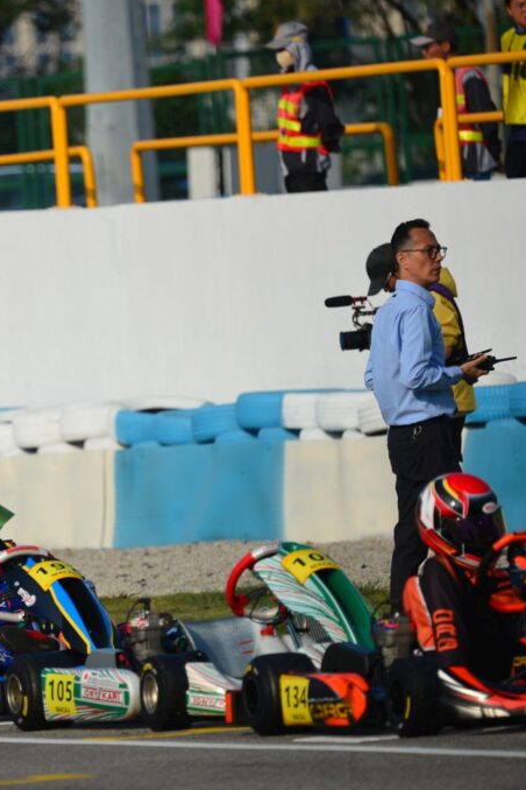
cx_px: 27
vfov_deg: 4.6
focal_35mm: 453
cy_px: 394
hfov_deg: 3.0
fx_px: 9927
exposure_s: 1/2000
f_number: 4
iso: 125
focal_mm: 300
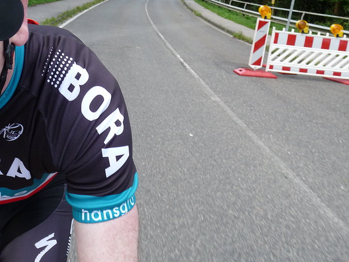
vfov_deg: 38.3
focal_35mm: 37
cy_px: 92
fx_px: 373
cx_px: 150
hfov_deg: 50.0
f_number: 3.3
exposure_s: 1/160
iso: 200
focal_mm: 4.7
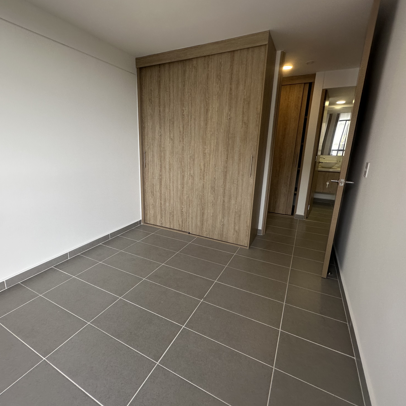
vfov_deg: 84.0
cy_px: 199
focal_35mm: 17
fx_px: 226
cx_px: 184
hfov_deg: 83.8
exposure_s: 1/99
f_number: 2.2
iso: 100
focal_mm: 2.22
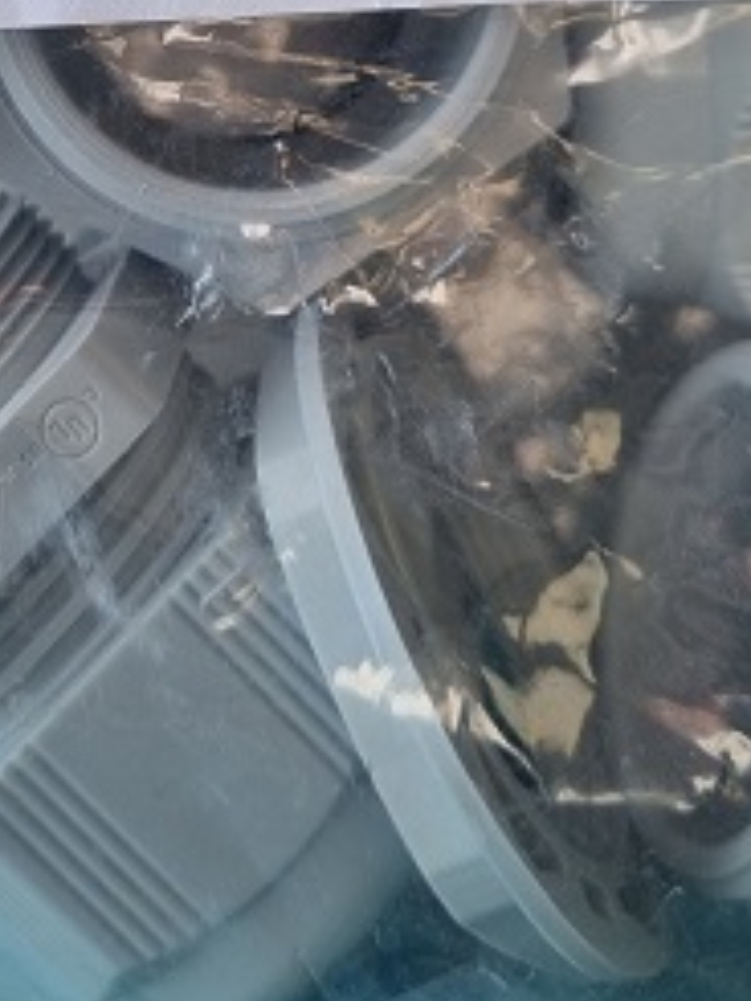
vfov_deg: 30.1
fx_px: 1734
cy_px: 10
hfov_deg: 24.2
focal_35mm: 60
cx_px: 180
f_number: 1.8
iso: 50
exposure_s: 1/286
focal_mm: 5.4
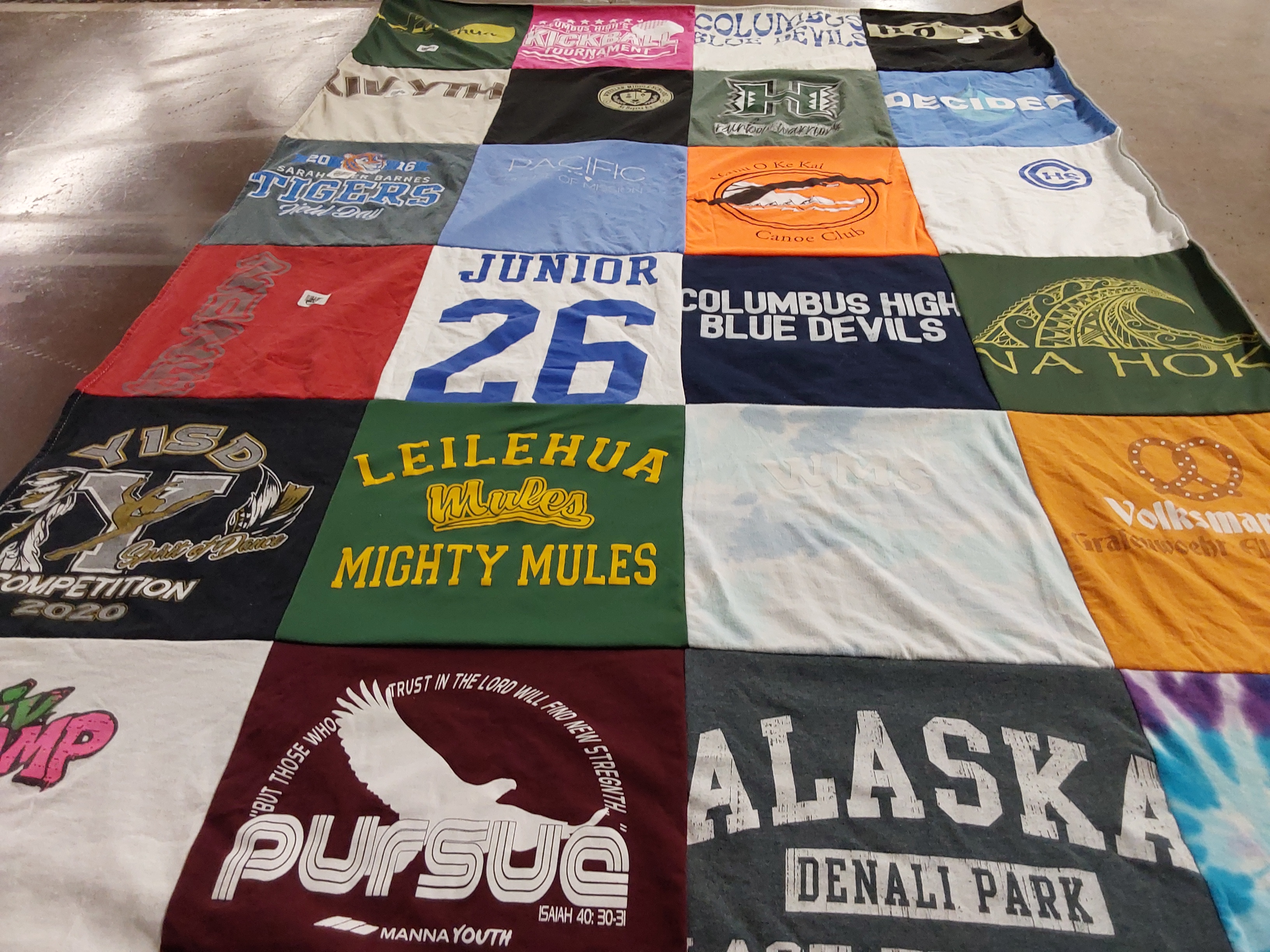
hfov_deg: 63.4
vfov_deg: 49.7
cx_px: 635
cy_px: 476
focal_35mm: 28
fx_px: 1027
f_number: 1.9
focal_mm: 2.91
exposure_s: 1/60
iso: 100
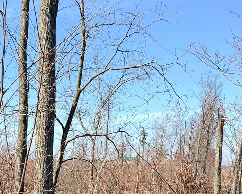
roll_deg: -1.0
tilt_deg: +0.7
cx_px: 59
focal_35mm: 72
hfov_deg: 26.1
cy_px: 154
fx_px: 516
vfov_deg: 21.0
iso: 100
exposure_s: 1/2907
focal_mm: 6.76
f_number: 1.78
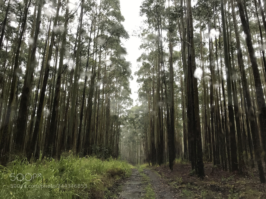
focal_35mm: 28
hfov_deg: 63.4
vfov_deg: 49.7
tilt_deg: +14.8
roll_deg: -0.6
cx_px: 133
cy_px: 100
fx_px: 215
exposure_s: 1/120
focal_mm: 3.99
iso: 25
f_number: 1.8
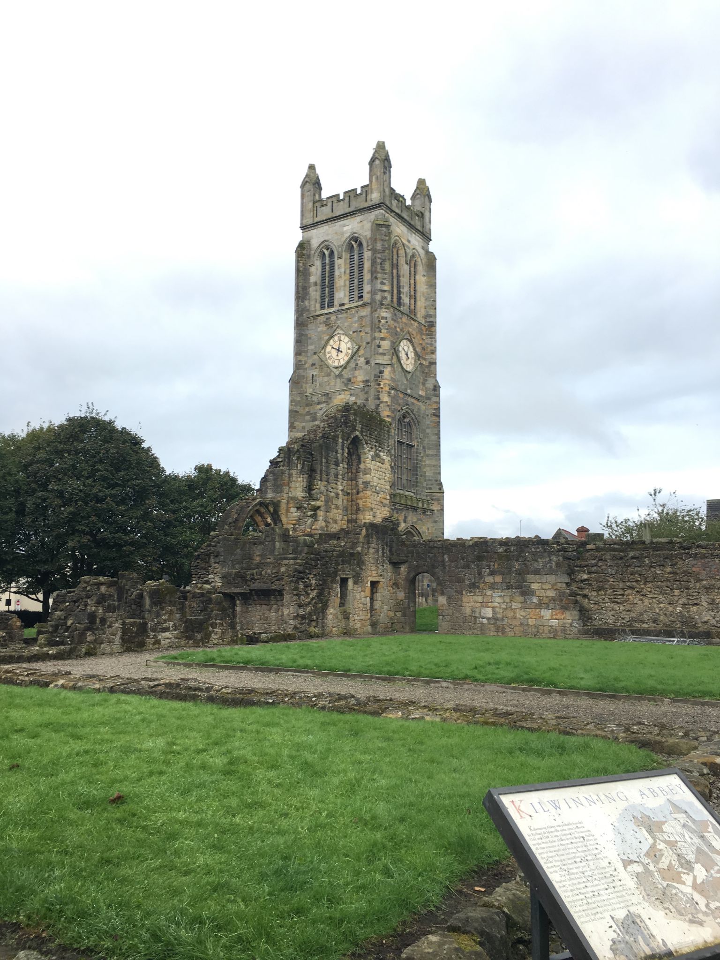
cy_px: 480
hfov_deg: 48.2
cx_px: 360
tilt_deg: +10.7
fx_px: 804
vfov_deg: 61.7
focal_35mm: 29
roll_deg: -0.6
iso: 25
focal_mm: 4.15
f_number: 2.2
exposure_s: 1/245
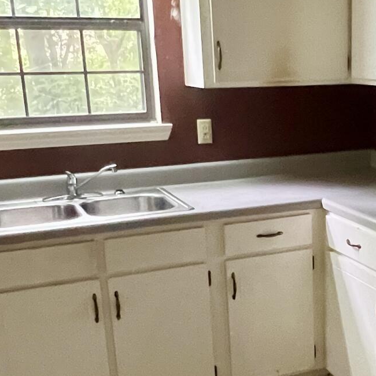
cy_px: 255
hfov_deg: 30.8
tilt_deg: -16.8
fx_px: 651
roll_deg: +1.0
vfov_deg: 31.9
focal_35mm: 53
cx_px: 338
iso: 800
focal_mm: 1.57
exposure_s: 1/60
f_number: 1.8
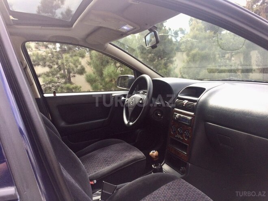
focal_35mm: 29
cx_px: 134
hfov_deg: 61.7
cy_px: 100
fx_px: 225
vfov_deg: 48.2
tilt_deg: -10.4
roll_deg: +2.8
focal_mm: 4.15
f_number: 2.2
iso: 32
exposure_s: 1/366
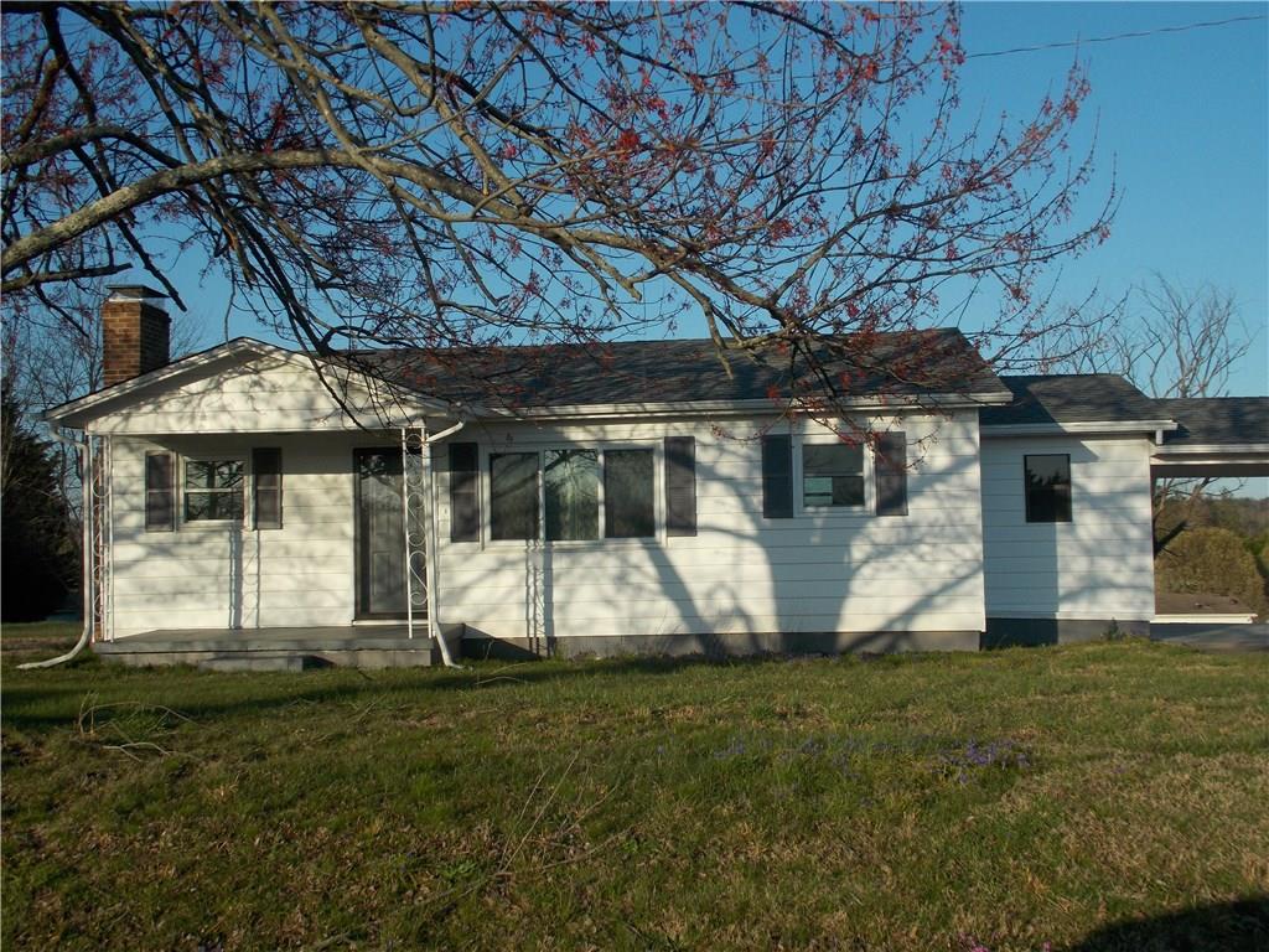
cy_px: 476
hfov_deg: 50.1
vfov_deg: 38.7
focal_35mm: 37
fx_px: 1356
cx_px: 634
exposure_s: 1/640
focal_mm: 6.6
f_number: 3.5
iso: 80
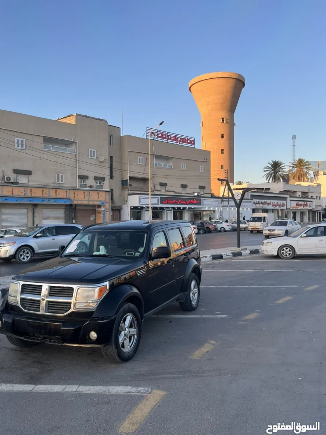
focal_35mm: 30
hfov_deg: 46.7
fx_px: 377
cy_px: 206
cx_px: 140
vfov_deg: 59.9
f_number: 1.5
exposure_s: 1/808
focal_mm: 5.7
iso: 50
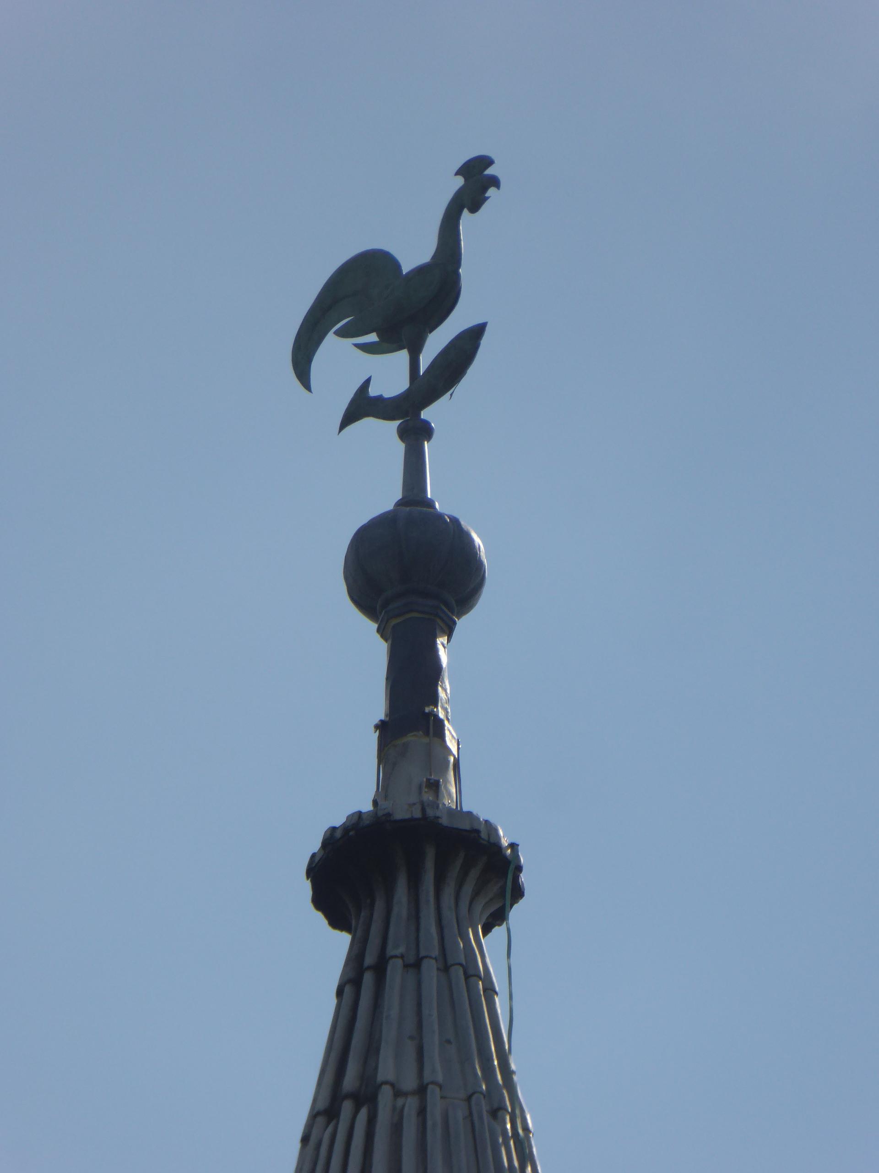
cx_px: 440
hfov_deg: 1.9
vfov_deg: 2.5
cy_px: 586
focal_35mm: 800
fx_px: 27086
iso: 100
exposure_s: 1/1000
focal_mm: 129
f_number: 6.4
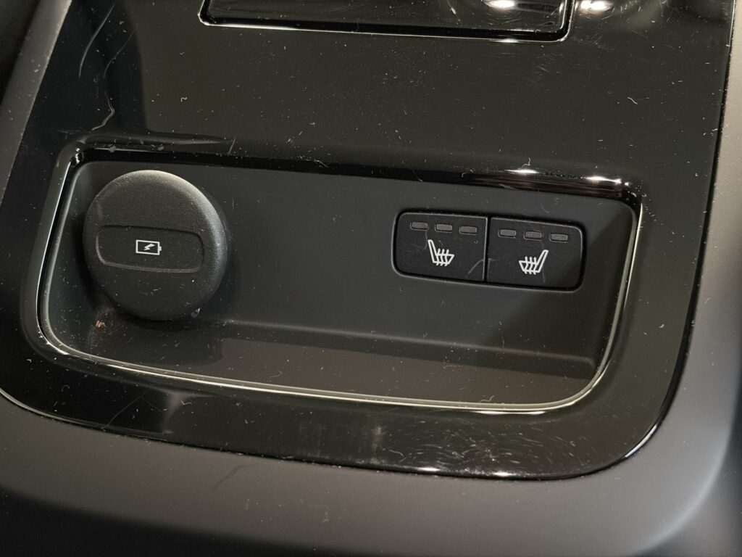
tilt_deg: -35.5
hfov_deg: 36.8
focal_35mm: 52
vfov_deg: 28.0
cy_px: 278
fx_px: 1115
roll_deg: +3.9
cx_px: 371
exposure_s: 1/15
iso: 1250
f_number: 1.6
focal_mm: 5.96
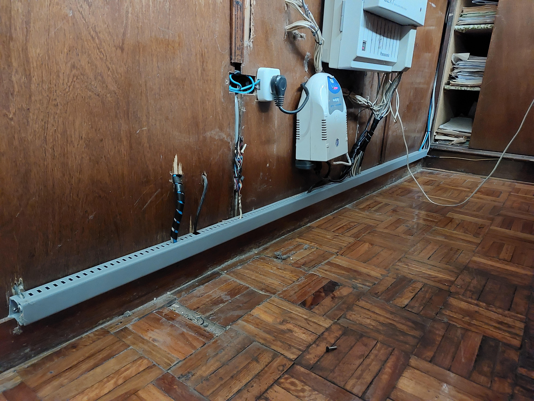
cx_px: 267
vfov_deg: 54.9
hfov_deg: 69.4
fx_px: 386
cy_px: 200
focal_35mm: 25
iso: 1600
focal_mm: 5.23
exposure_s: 1/25
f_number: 1.8
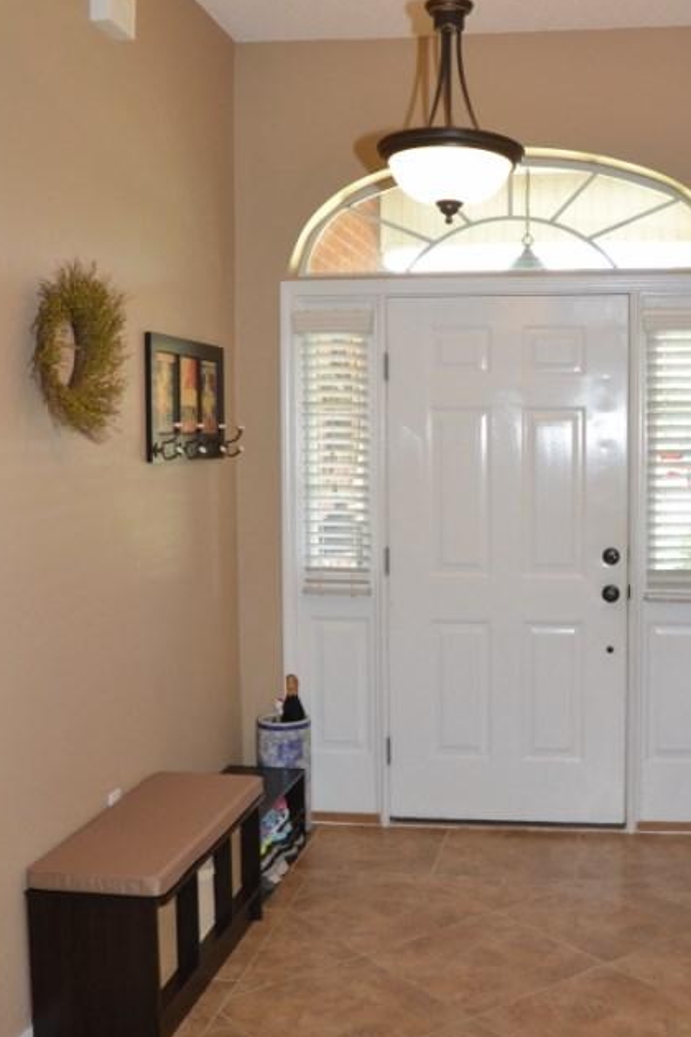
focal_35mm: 39
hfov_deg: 33.9
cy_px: 492
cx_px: 465
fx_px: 1123
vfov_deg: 49.5
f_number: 3.5
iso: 500
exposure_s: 1/60
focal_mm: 16
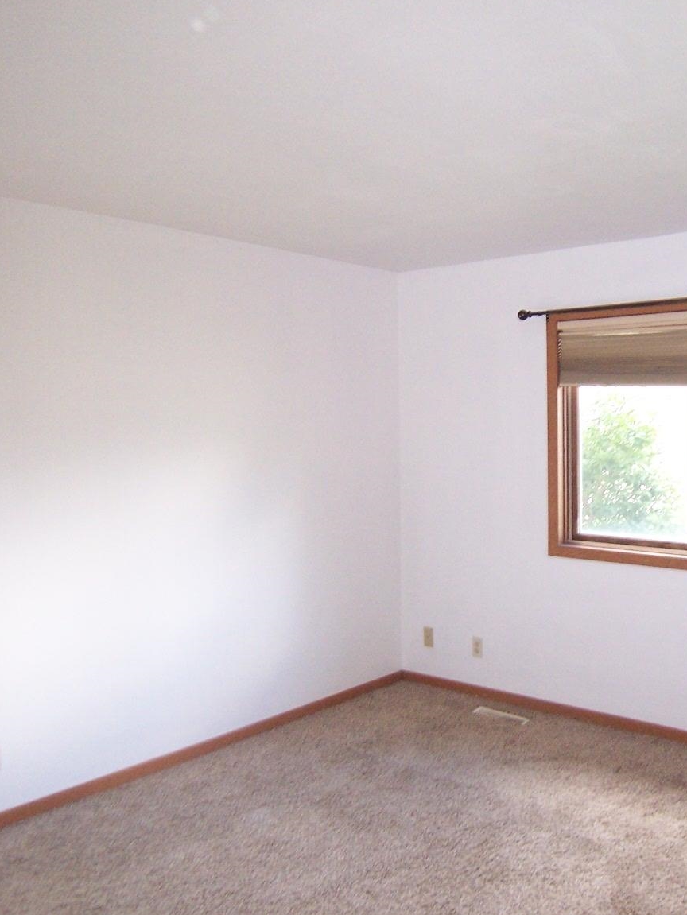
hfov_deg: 43.1
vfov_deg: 58.3
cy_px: 456
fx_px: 820
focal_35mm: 31
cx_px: 563
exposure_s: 1/30
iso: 200
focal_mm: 3.8
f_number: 2.8
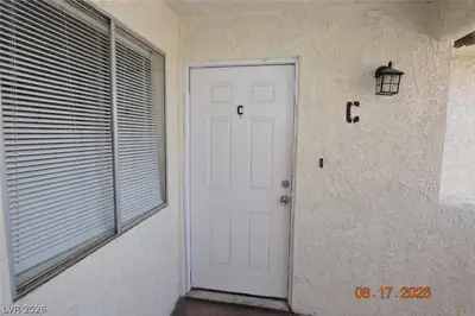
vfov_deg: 67.3
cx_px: 238
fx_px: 237
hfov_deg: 90.0
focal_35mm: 18
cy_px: 158
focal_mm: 12
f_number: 5.6
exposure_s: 1/125
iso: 160
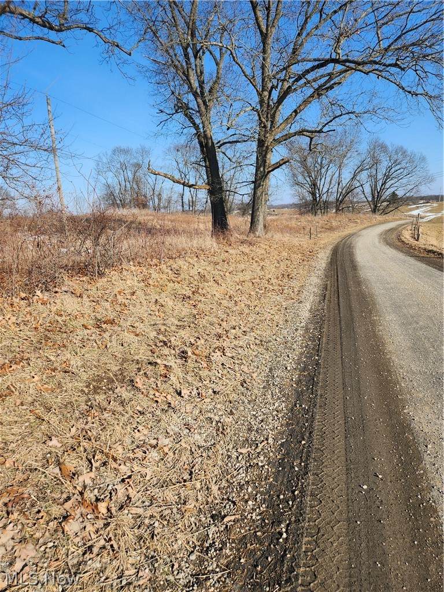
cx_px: 222
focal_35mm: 23
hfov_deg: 58.9
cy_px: 296
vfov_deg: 73.9
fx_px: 393
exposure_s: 1/1163
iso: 20
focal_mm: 5.4
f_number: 1.8
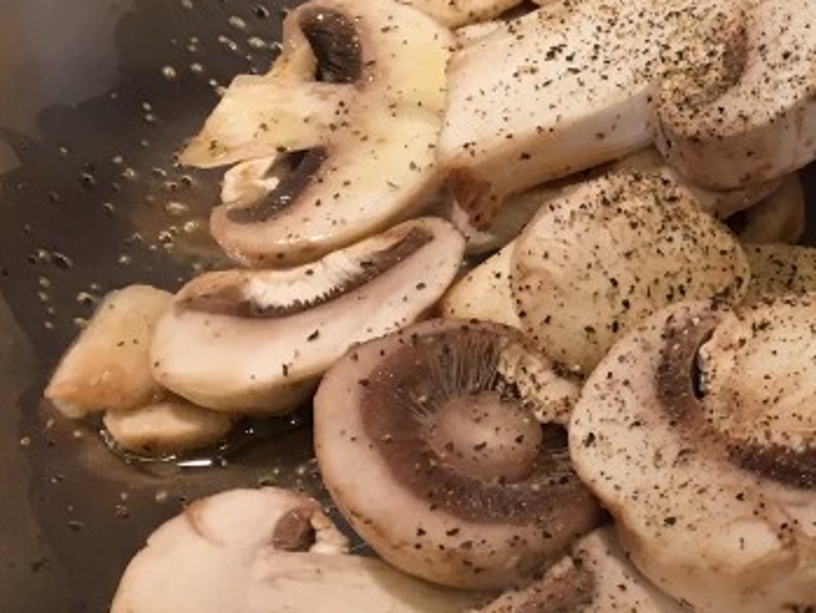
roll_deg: -0.9
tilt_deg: -44.4
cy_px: 332
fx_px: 2004
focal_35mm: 85
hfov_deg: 21.0
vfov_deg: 17.4
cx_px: 1050
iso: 40
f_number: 2.2
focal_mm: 4.15
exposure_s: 1/30
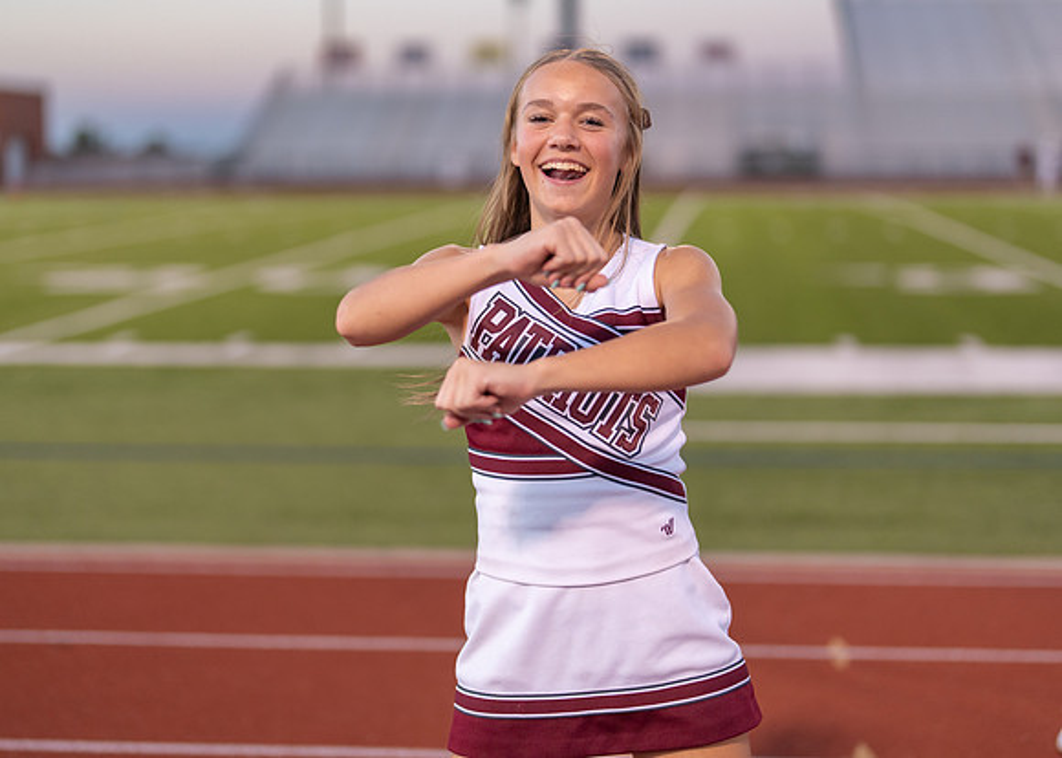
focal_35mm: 64
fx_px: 1925
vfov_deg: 22.3
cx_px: 543
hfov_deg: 30.8
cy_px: 307
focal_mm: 50
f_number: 1.2
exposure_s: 1/1000
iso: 400
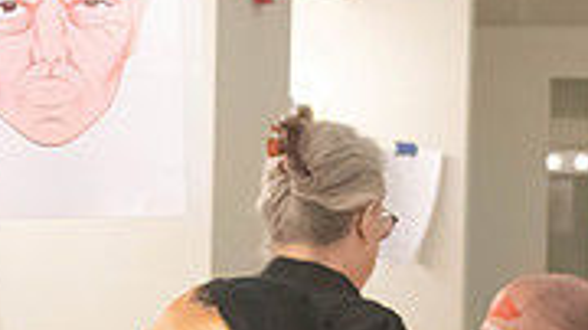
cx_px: 163
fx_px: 3677
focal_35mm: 236
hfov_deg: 9.1
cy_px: 348
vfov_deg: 5.1
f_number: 9
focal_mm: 70
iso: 16000
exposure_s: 1/500
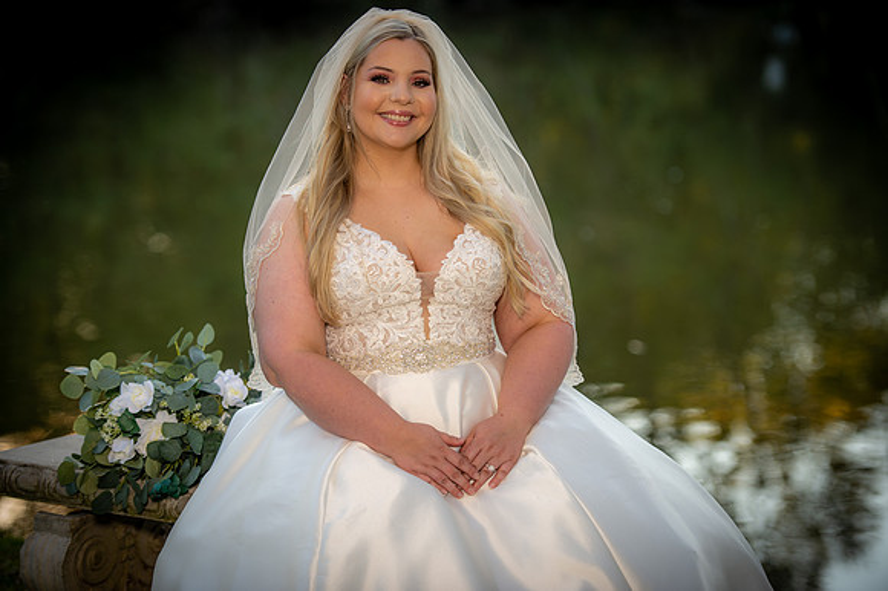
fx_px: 2761
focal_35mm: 112
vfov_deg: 12.2
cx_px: 444
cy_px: 296
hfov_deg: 18.3
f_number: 2.8
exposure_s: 1/200
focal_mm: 112
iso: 80
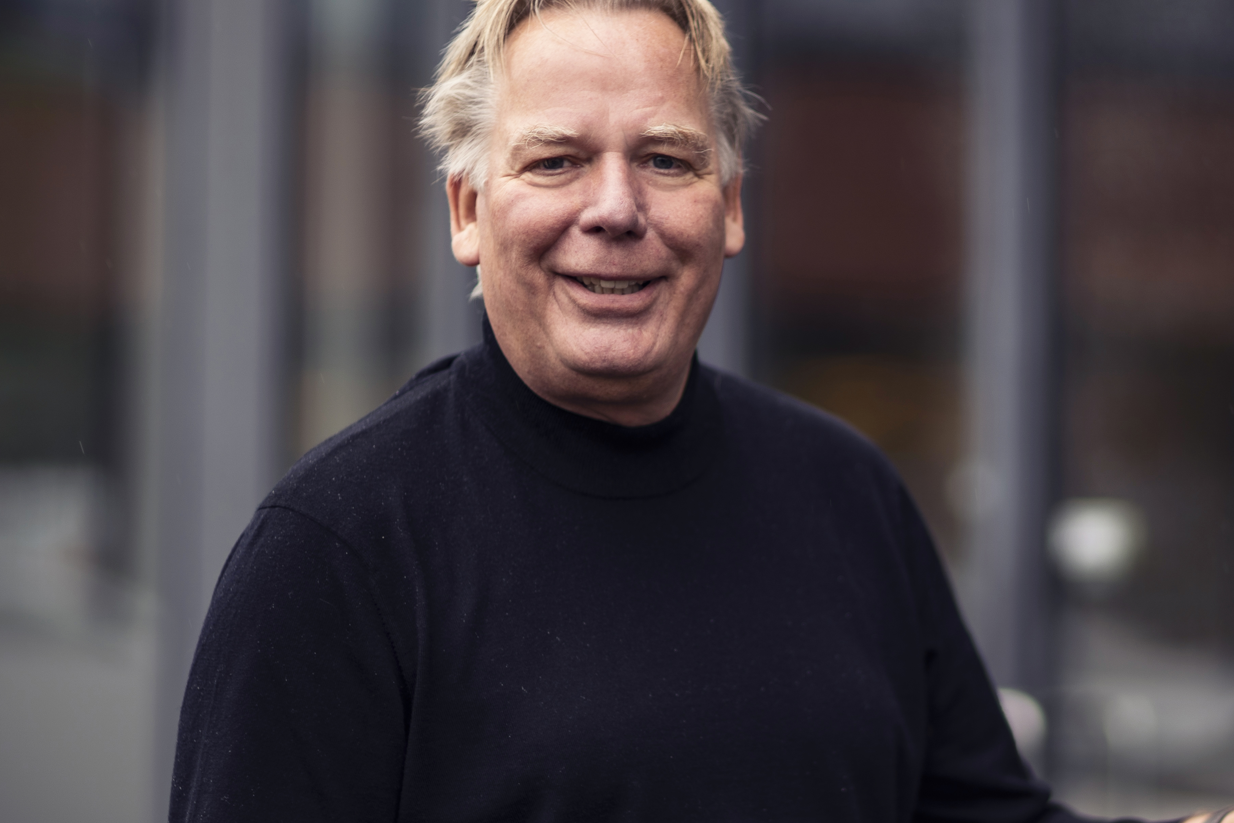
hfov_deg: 14.7
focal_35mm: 139
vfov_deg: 9.9
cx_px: 855
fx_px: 4764
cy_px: 504
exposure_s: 1/500
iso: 125
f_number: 1.3
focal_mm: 85
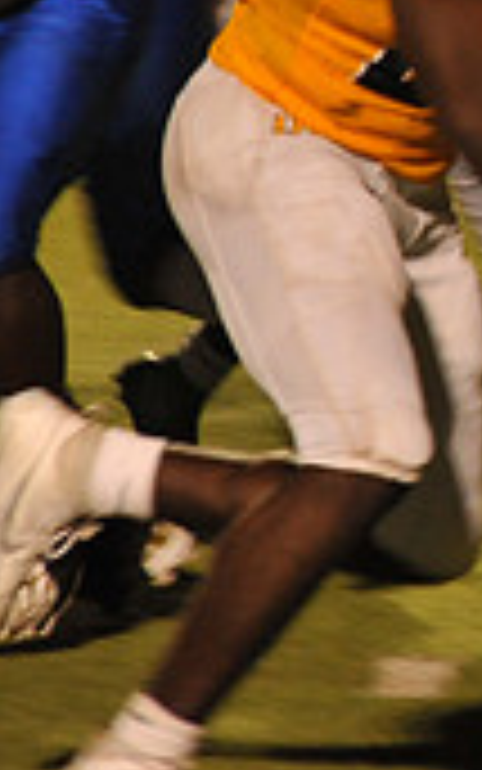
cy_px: -18
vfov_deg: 3.0
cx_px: 1194
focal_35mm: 691
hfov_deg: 1.9
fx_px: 14511
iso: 3200
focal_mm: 200
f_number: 8
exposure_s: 1/160
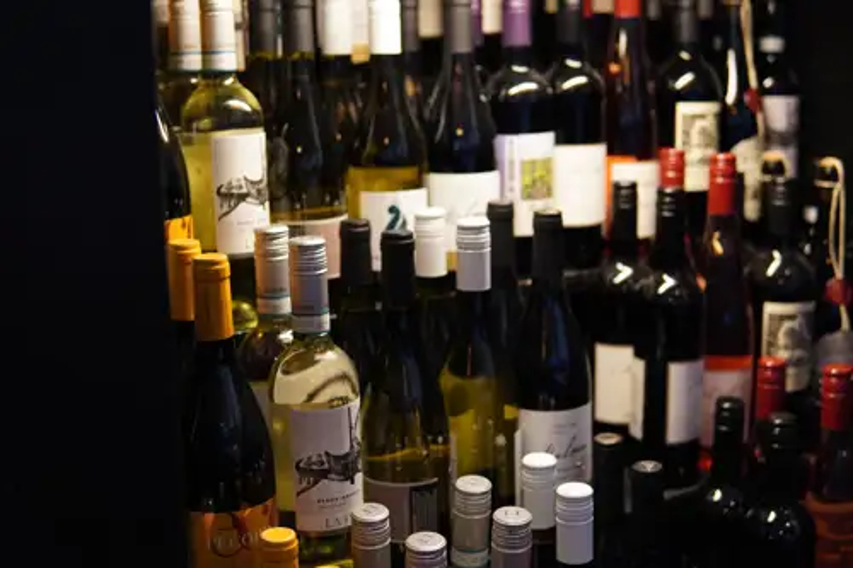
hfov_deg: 43.6
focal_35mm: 45
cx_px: 426
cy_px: 284
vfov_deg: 29.8
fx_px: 1066
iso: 1600
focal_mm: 30
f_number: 2
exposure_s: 1/160
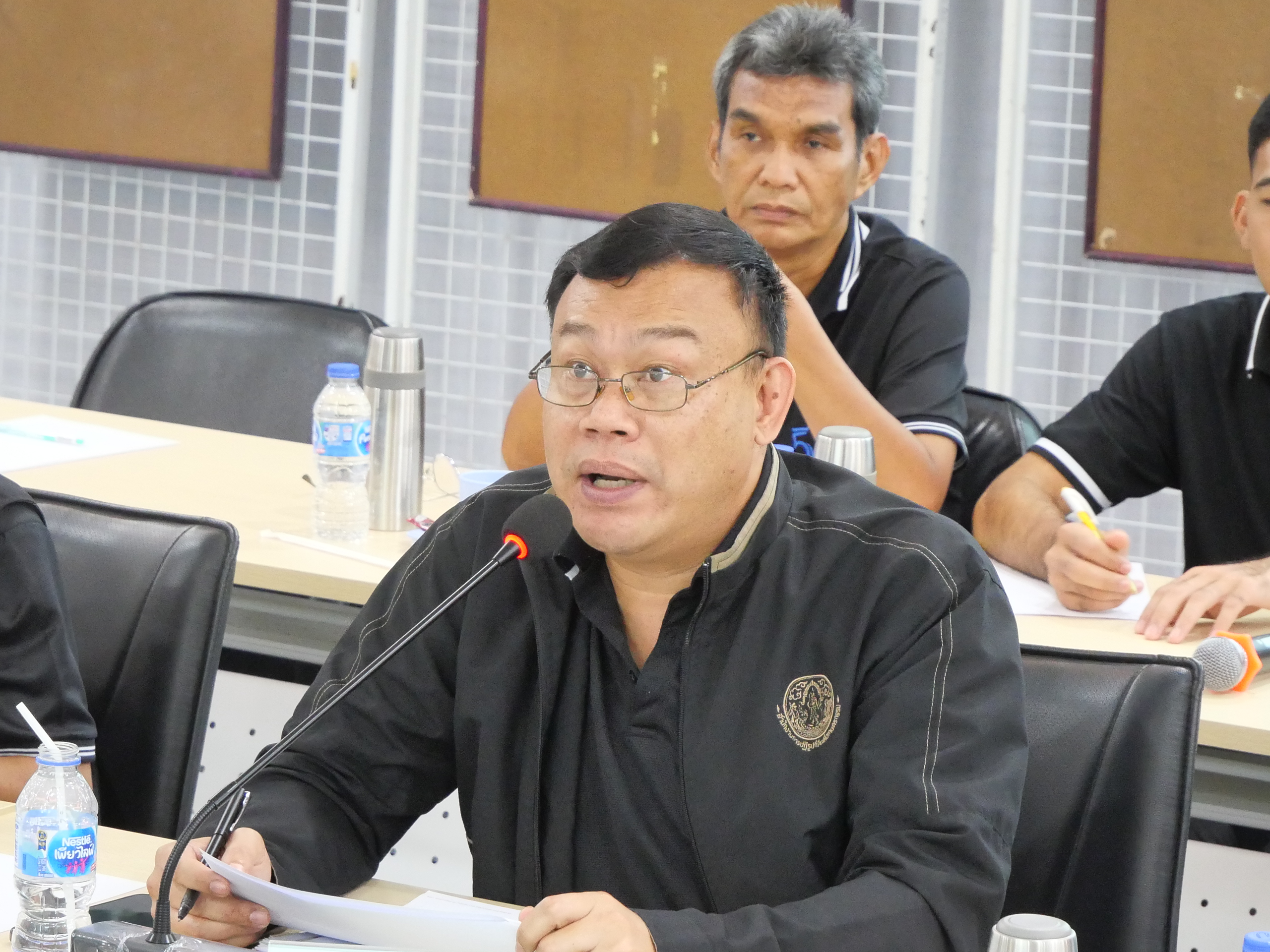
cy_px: 514
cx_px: 623
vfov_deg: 8.6
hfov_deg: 11.4
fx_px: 6347
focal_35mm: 173
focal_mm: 60
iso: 3200
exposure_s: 1/30
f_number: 5.6
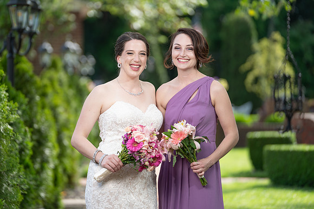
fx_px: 1468
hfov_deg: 12.2
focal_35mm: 168
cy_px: 89
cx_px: 134
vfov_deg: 8.2
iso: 50
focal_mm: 147
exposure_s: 1/250
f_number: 2.8
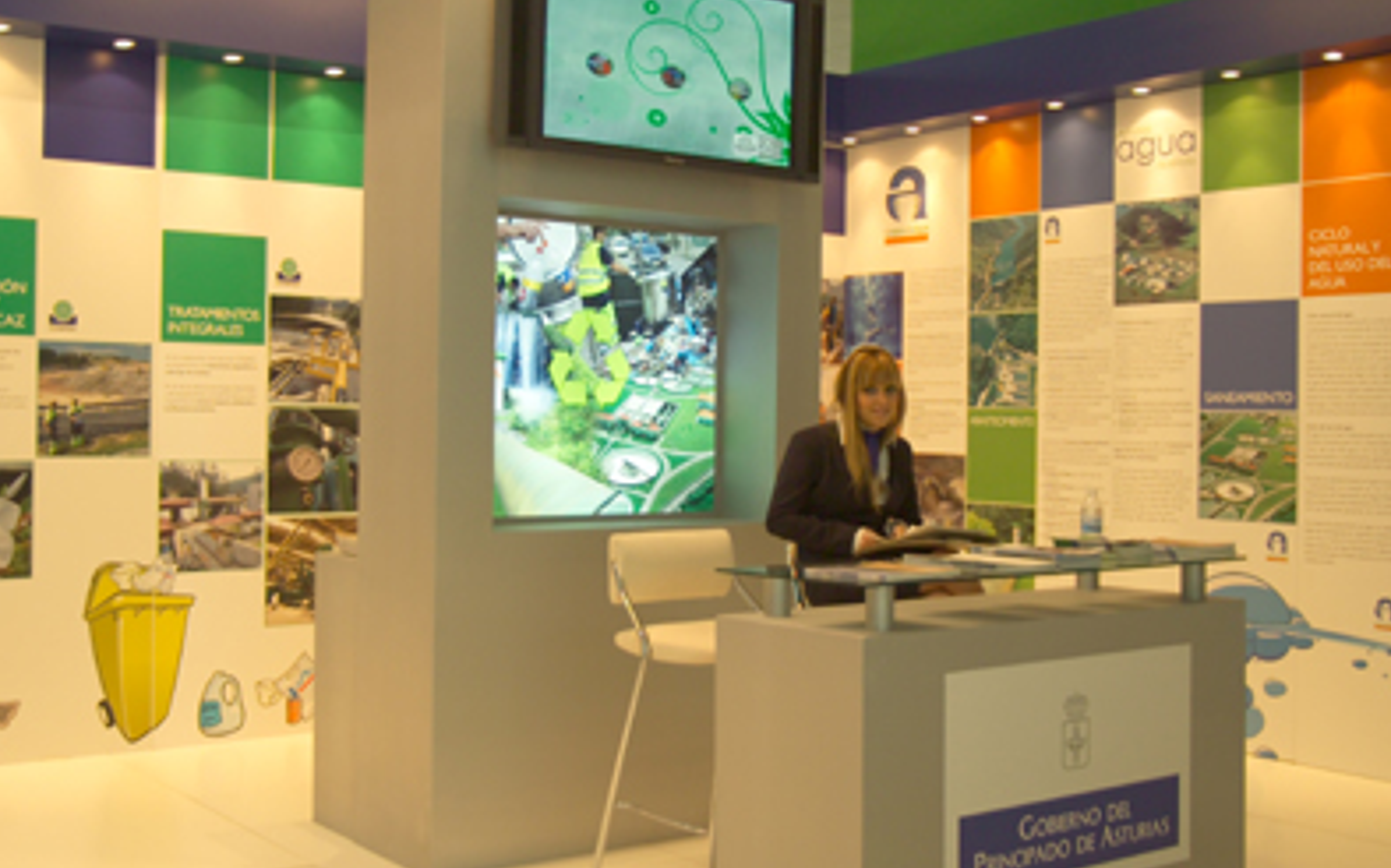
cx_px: 625
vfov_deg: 28.6
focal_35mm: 45
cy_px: 388
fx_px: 1705
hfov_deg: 44.3
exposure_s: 1/20
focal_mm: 29
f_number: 3.8
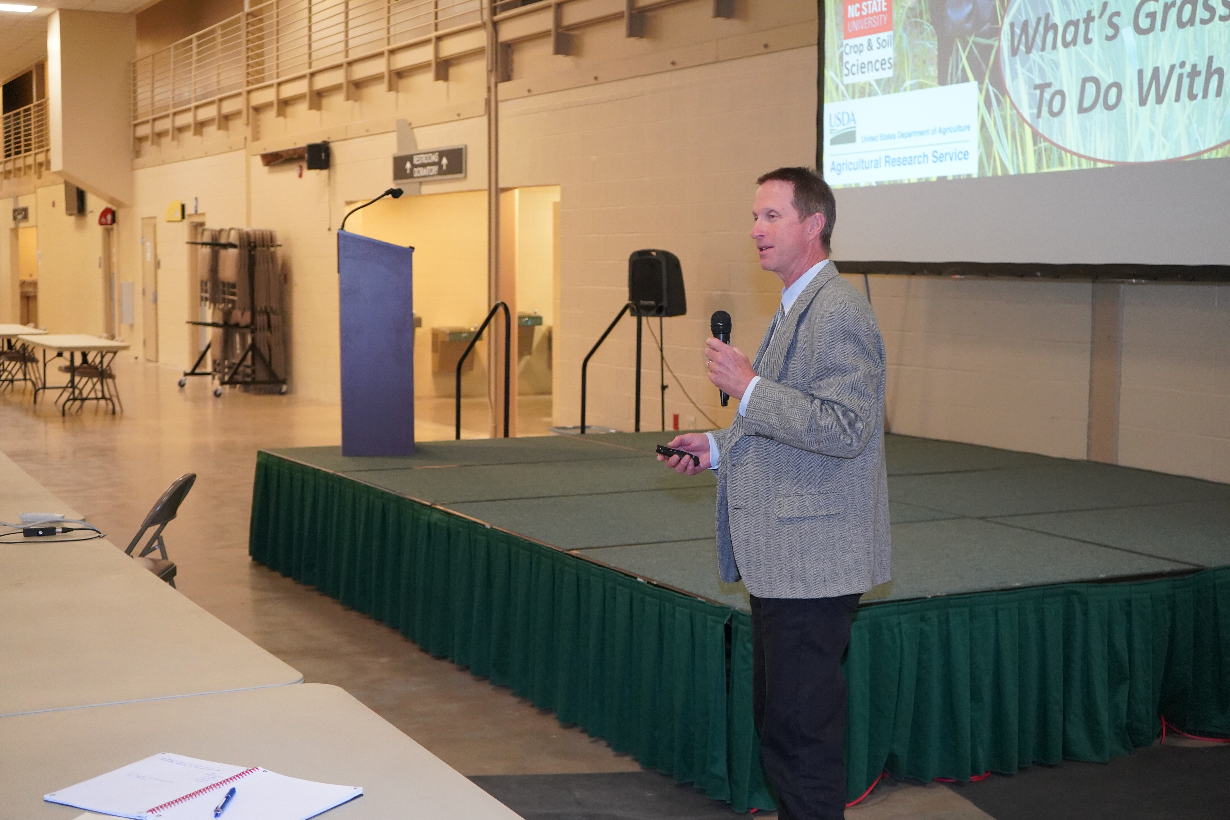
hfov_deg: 41.1
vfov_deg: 28.1
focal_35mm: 48
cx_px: 615
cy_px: 410
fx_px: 1640
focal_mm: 48
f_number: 4.5
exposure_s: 1/160
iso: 6400
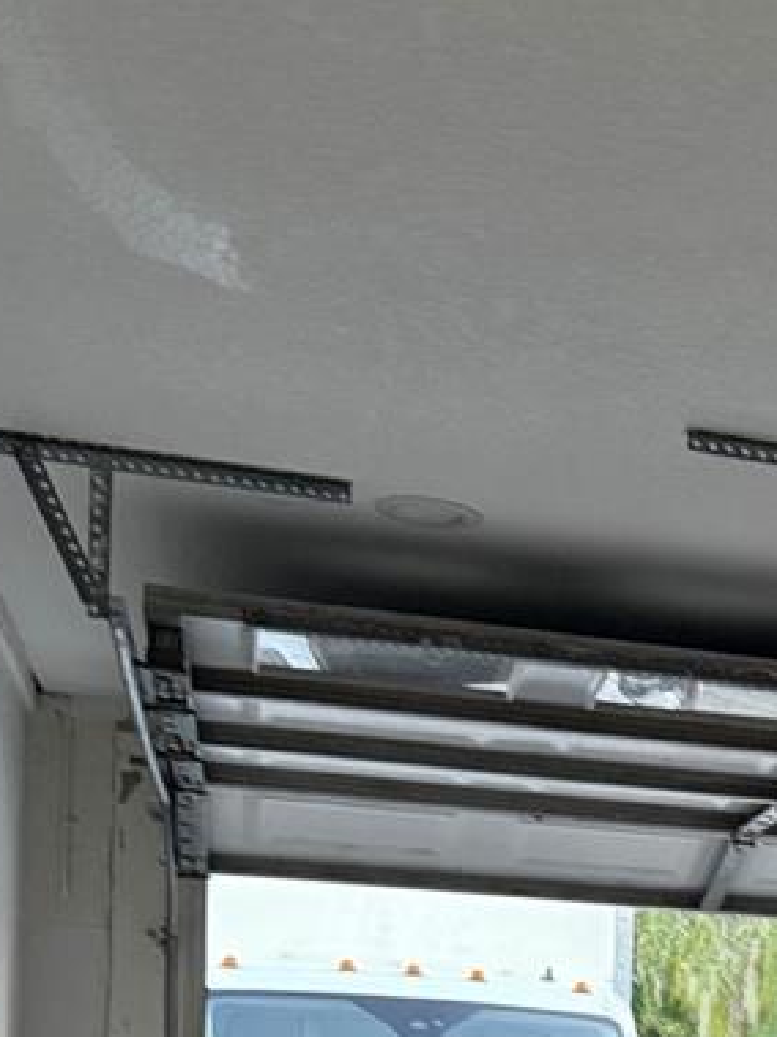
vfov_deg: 23.2
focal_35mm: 76
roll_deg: -2.7
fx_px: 2276
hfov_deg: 18.1
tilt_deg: -2.4
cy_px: 1286
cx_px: 1015
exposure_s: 1/120
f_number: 1.78
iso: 400
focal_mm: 6.76
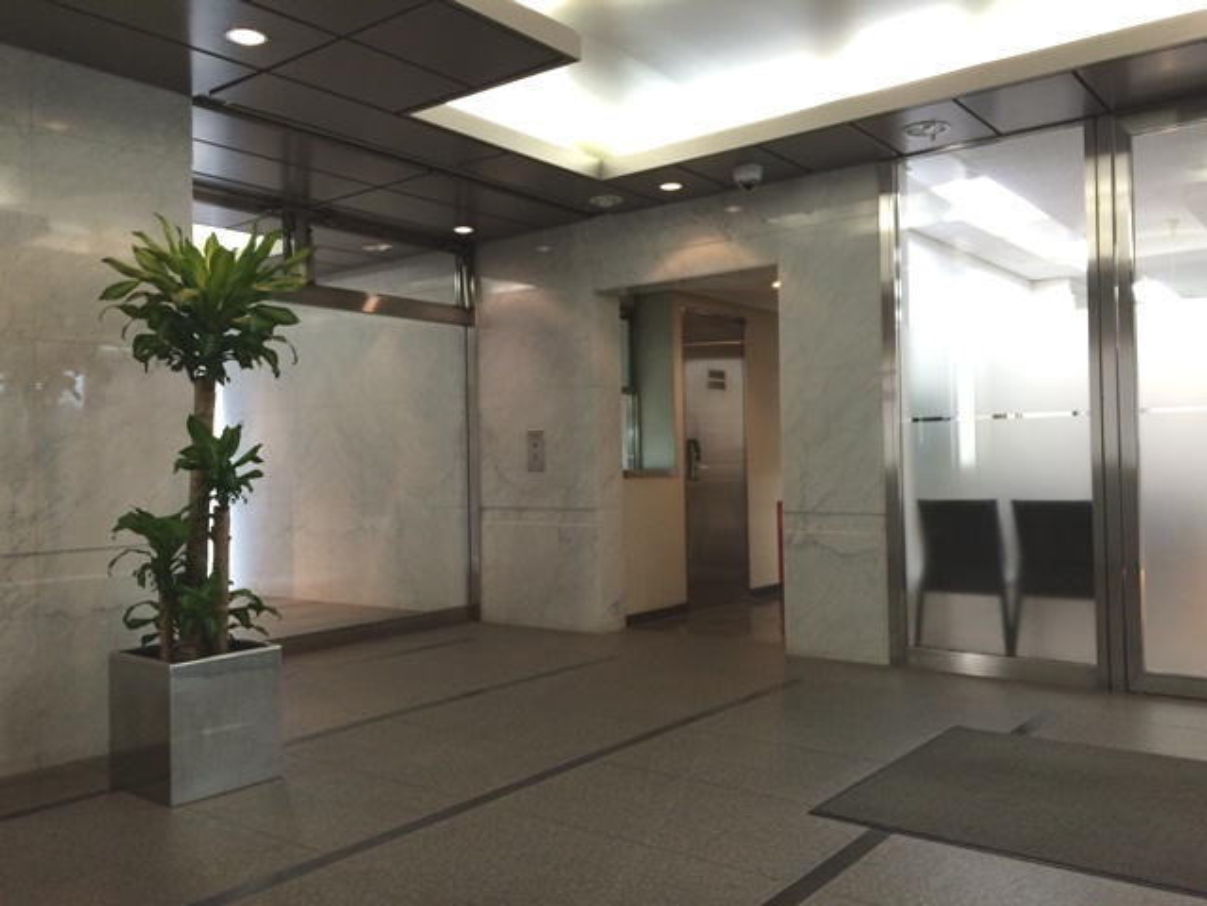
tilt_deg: +0.9
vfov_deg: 48.2
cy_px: 453
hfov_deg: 61.7
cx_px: 604
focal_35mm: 29
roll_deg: +0.9
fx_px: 1011
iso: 50
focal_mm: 4.15
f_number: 2.2
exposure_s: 1/30
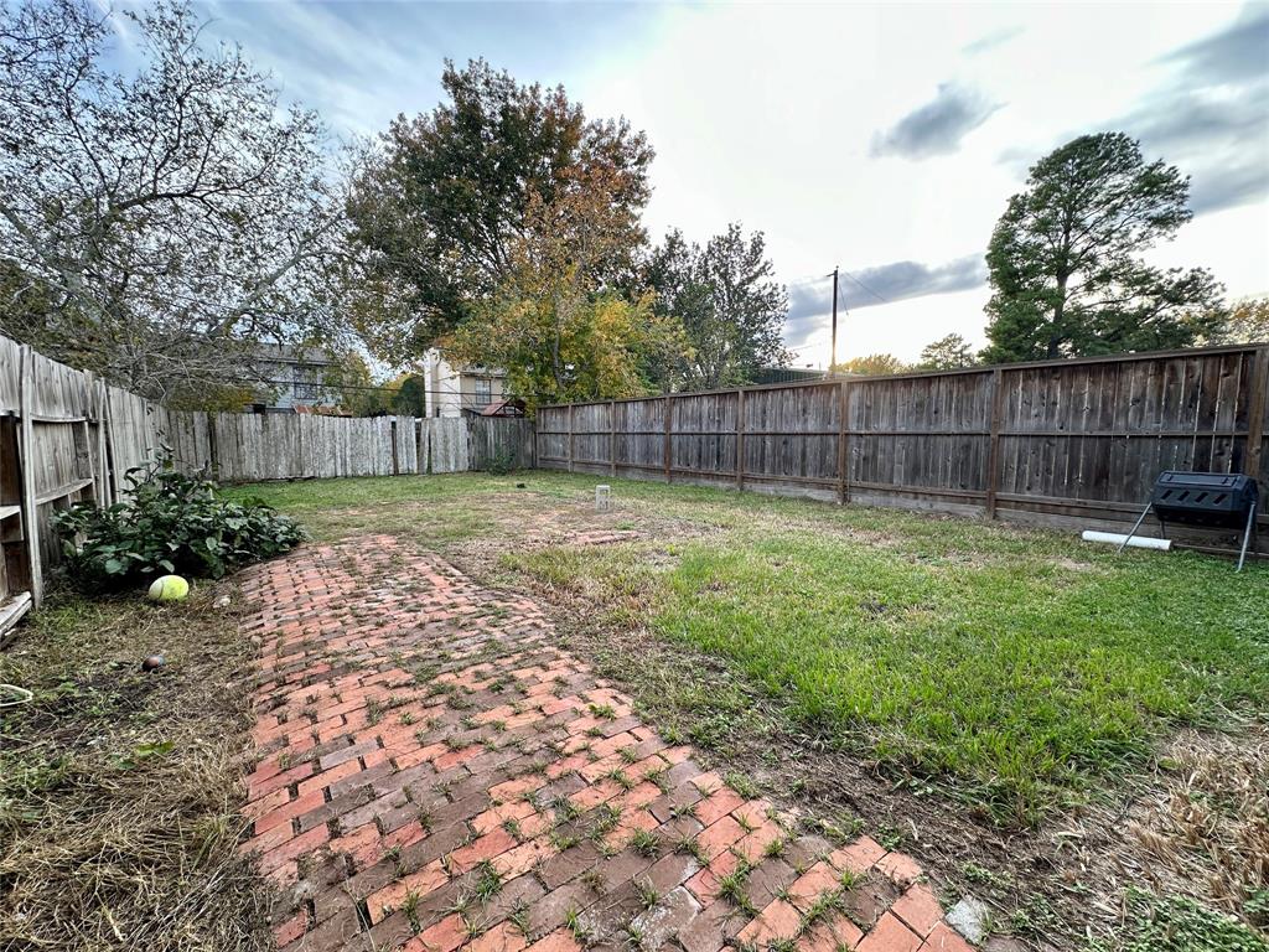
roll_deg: -0.1
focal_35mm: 14
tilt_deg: -4.6
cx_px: 634
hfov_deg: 102.1
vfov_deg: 85.7
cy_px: 476
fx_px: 513
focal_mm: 2.22
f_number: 2.2
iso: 50
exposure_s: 1/99
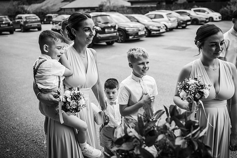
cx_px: 118
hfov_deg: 54.5
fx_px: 230
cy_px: 79
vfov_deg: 37.8
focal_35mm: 35
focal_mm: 35
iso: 100
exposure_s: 1/400
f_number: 2.5
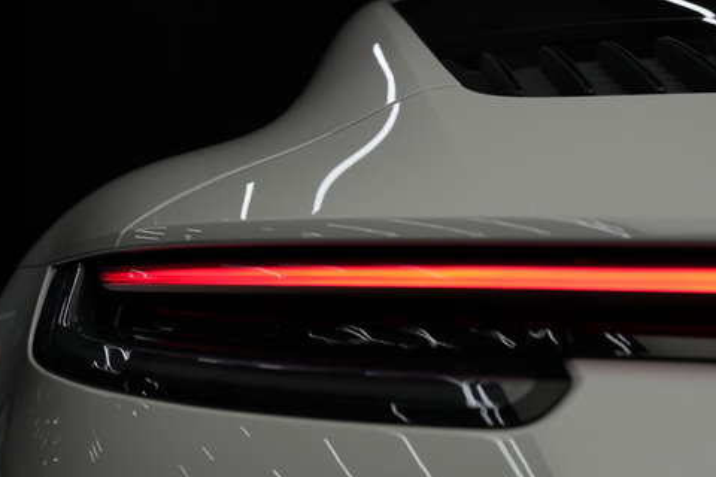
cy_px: 298
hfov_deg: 35.6
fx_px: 1114
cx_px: 407
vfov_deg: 24.1
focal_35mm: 56
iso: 500
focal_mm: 35
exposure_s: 1/60
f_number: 4.5
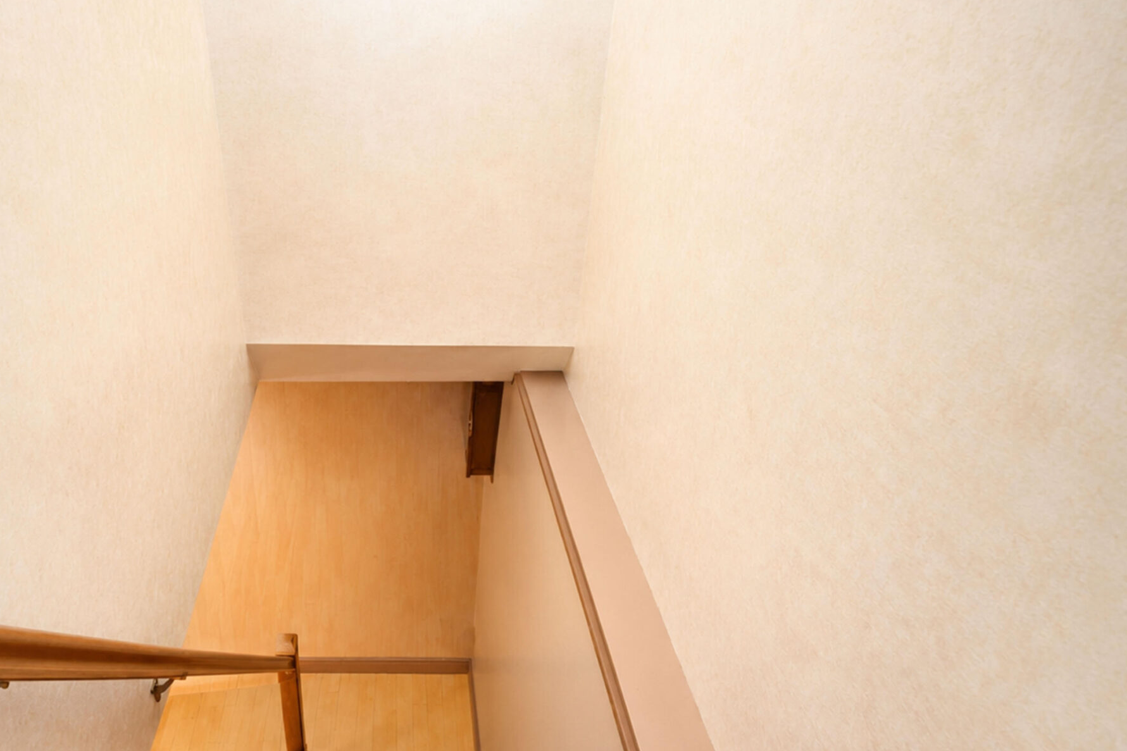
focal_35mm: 23
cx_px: 380
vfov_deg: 54.6
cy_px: 462
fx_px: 720
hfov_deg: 73.9
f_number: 4
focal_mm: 16
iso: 64
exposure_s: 1/6
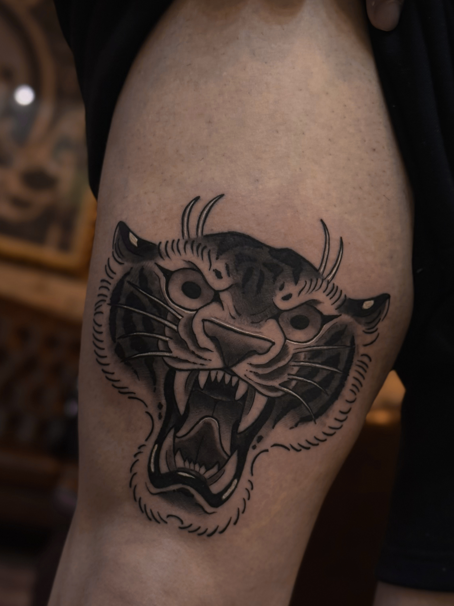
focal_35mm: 64
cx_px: 234
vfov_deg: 30.1
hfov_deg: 22.9
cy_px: 383
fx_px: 1119
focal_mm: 6.76
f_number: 1.78
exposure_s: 1/60
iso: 200
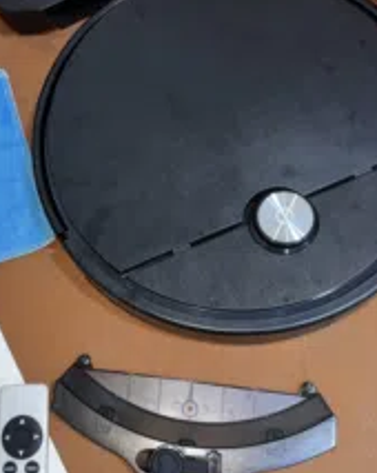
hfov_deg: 33.8
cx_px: 122
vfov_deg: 42.0
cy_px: 227
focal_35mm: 44
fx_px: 615
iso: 100
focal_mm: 6.76
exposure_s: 1/18
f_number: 1.78
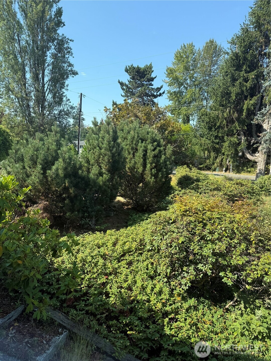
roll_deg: -1.3
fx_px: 251
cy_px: 180
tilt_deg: -6.7
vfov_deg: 71.6
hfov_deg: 56.8
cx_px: 136
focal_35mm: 24
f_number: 1.78
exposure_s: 1/1122
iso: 80
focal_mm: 6.76
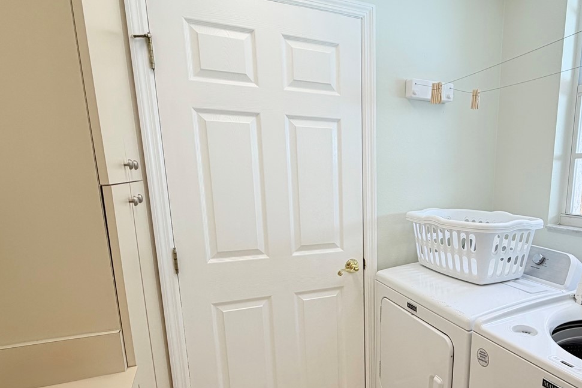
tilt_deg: -12.7
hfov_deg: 71.1
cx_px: 398
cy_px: 254
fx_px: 388
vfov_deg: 52.2
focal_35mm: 24
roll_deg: -0.3
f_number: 2.2
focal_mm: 2.22
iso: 50
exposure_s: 1/120
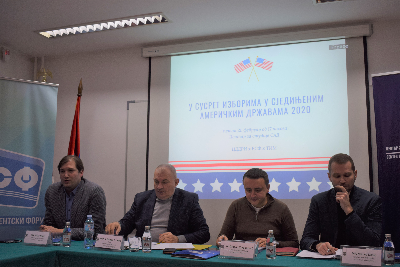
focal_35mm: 39
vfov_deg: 34.2
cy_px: 134
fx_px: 433
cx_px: 200
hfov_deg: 49.6
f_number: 4.5
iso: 400
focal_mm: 26
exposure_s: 1/80
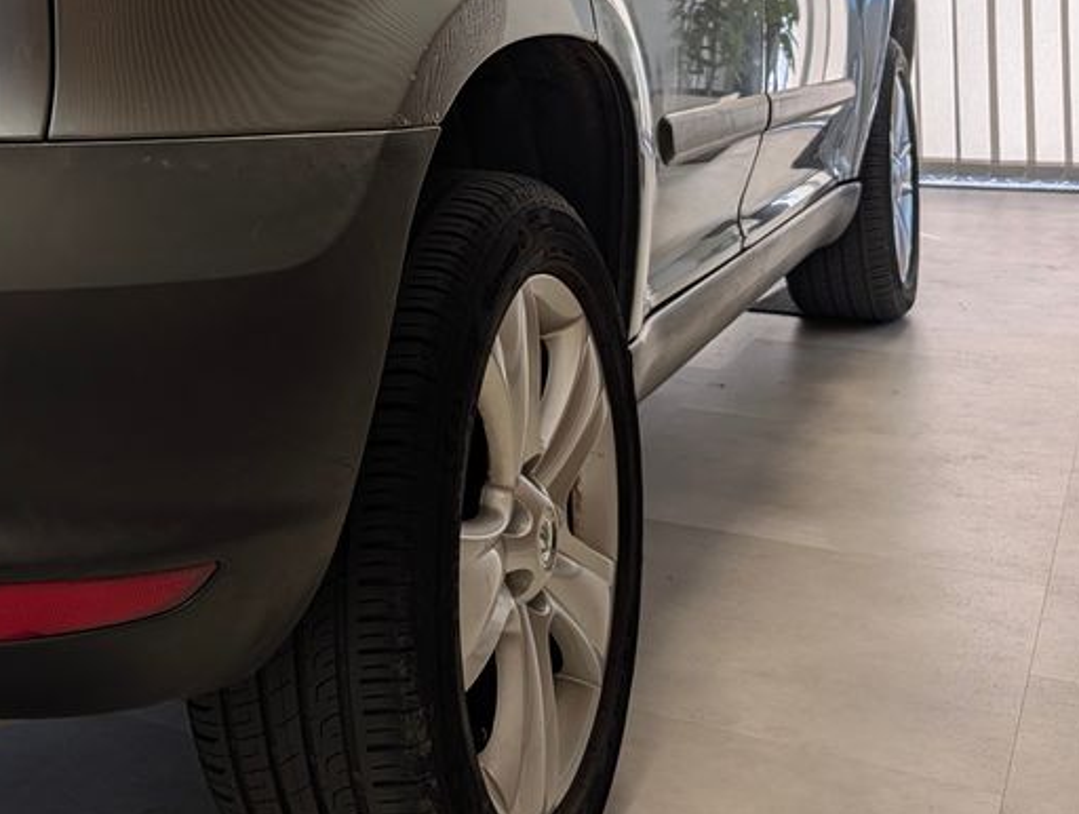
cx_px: 46
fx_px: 1499
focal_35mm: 48
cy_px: 50
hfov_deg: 36.3
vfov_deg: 28.9
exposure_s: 1/150
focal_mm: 6.9
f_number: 1.68
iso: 16
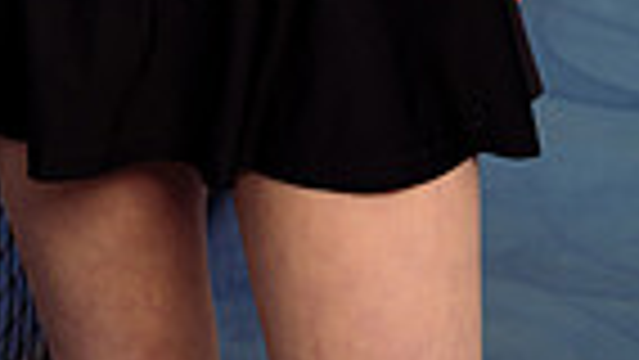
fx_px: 1966
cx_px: 18
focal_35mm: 116
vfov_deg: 9.0
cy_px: -626
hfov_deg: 18.1
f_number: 7.1
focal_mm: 35
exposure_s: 1/250
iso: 250
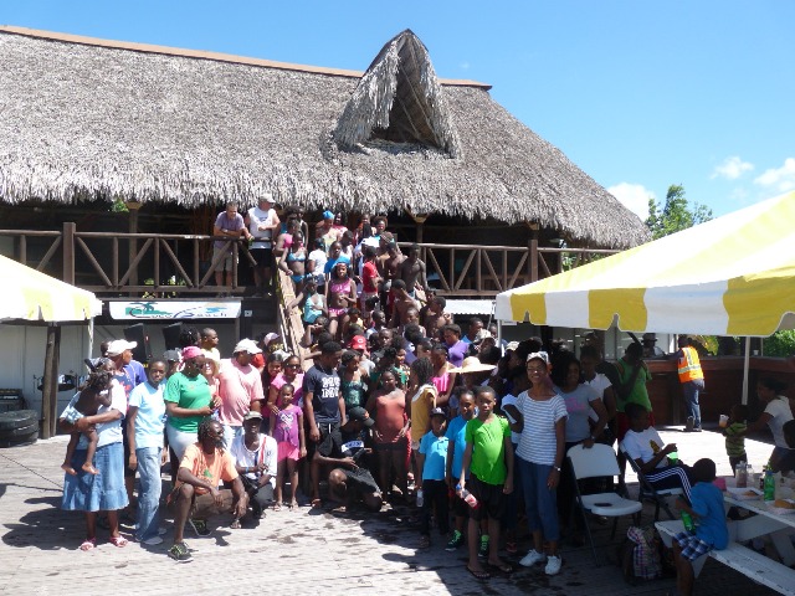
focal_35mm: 27
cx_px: 398
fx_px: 620
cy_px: 298
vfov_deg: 51.4
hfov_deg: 65.3
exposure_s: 1/500
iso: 100
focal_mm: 4.8
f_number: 3.6
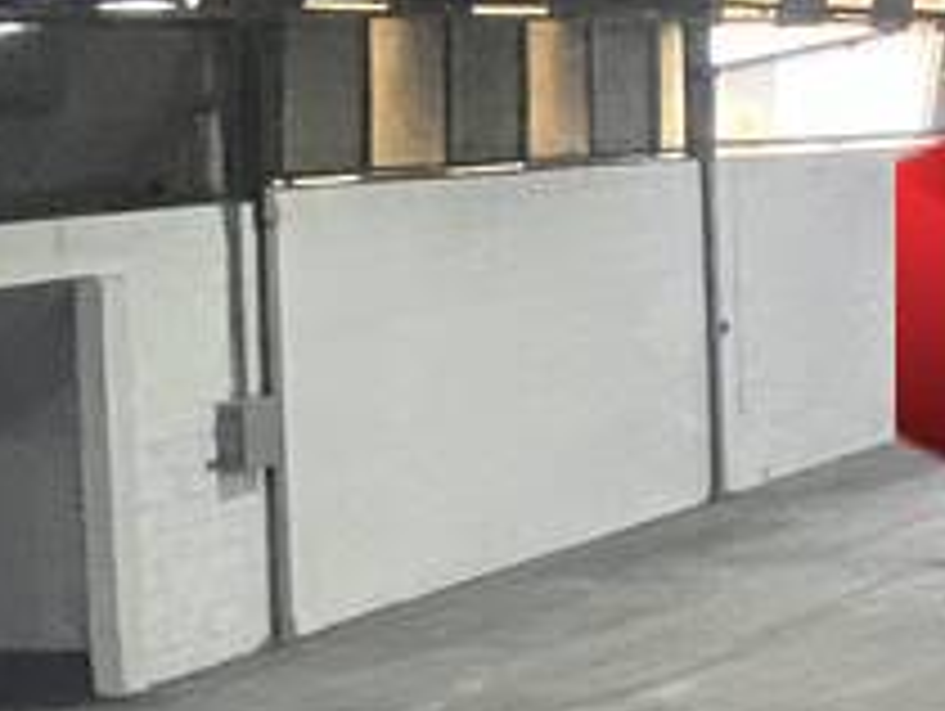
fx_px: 2432
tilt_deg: -5.4
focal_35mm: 89
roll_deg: -1.3
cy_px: 288
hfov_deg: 15.8
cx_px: 2030
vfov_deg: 16.6
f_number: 1.8
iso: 640
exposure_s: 1/60
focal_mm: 1.57
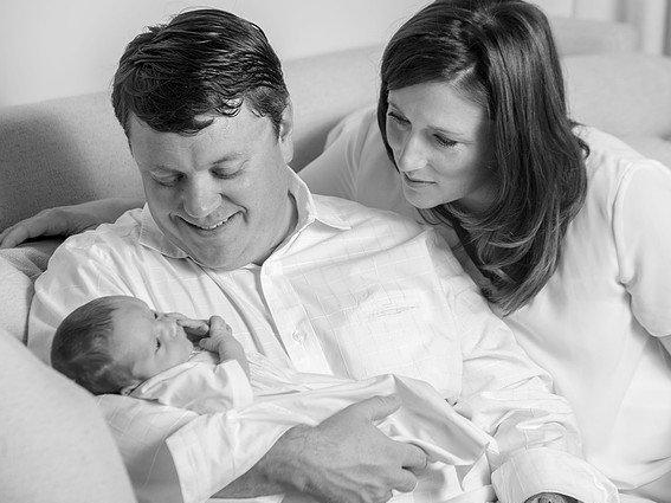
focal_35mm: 146
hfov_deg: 13.5
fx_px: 2829
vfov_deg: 10.2
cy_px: 260
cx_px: 392
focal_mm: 120
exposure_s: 1/160
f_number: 5.6
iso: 200
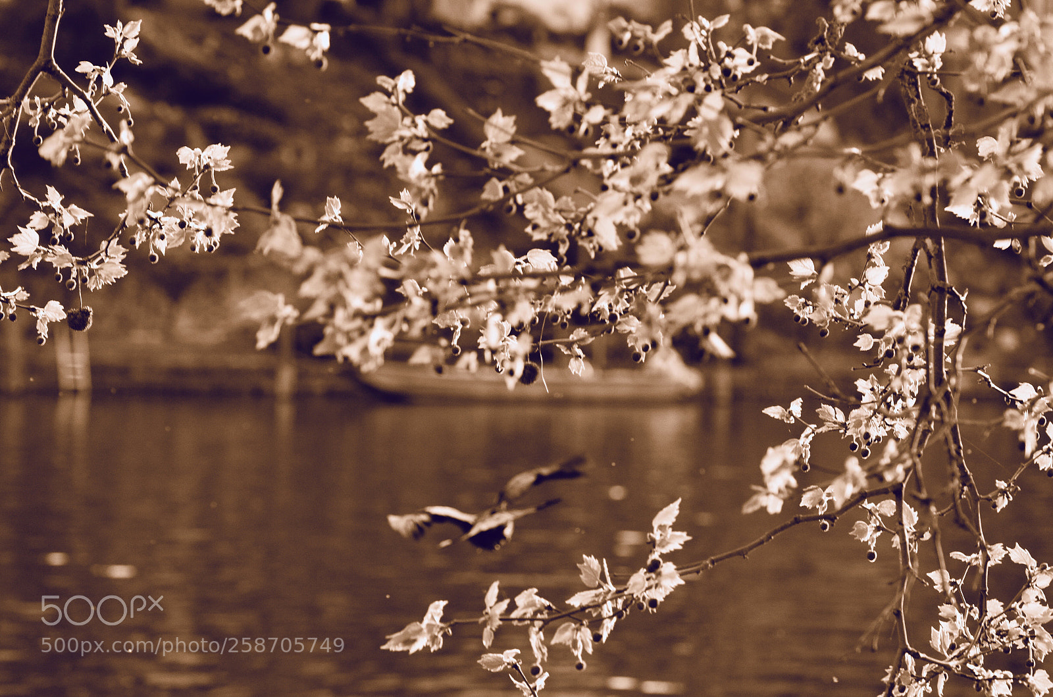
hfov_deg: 13.1
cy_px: 348
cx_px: 526
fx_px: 4596
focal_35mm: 158
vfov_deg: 8.7
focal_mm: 105
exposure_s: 1/800
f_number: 3.5
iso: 640
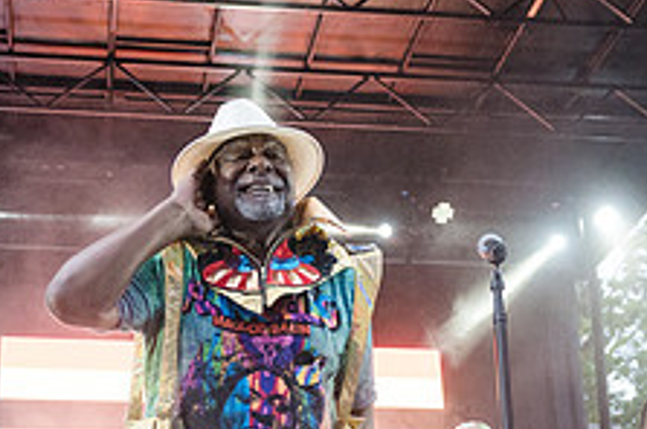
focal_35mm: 68
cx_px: 241
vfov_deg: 19.5
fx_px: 1220
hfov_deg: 29.6
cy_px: 404
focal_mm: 24
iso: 3200
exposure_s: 1/250
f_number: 3.5
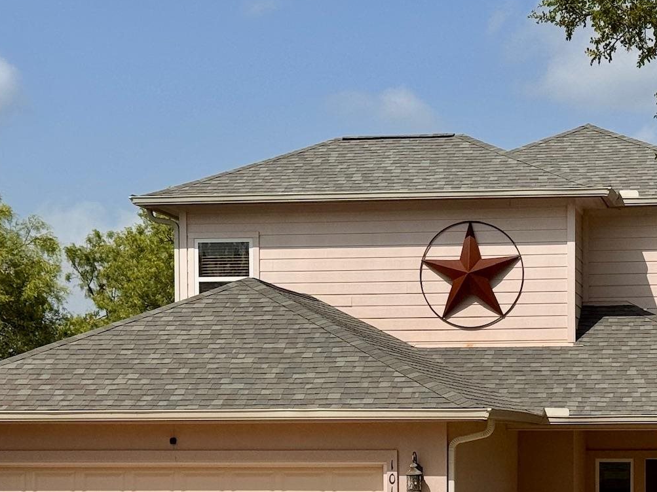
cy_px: 472
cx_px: 463
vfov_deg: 14.9
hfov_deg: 19.9
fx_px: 1860
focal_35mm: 98
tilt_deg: -0.7
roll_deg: -0.4
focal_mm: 6.76
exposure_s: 1/9009
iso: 64
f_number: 1.78
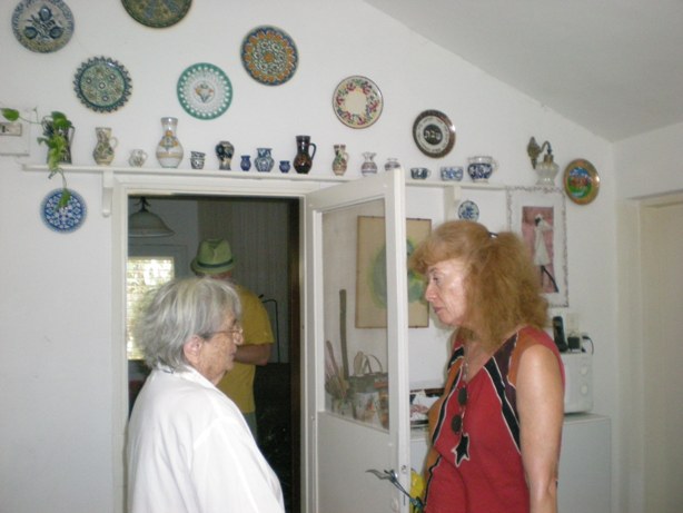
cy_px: 256
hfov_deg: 49.0
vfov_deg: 37.7
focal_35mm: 38
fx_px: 750
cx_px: 342
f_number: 3.1
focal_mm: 6.3
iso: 400
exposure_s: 1/30
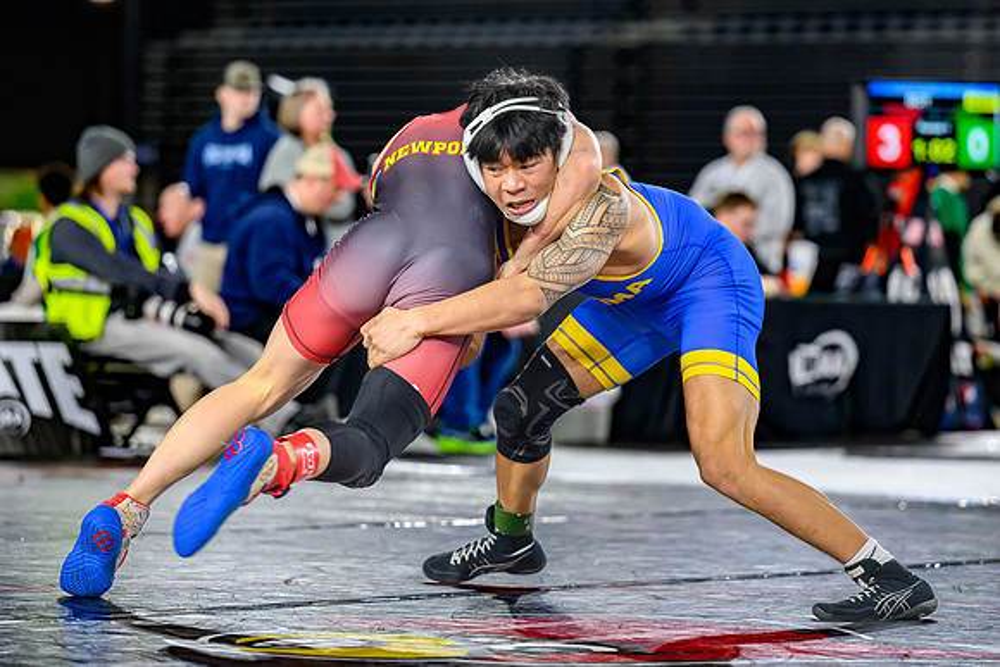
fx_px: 4284
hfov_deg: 13.3
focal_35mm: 154
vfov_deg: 8.9
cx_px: 510
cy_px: 295
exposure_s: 1/800
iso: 2500
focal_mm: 125
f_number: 2.8
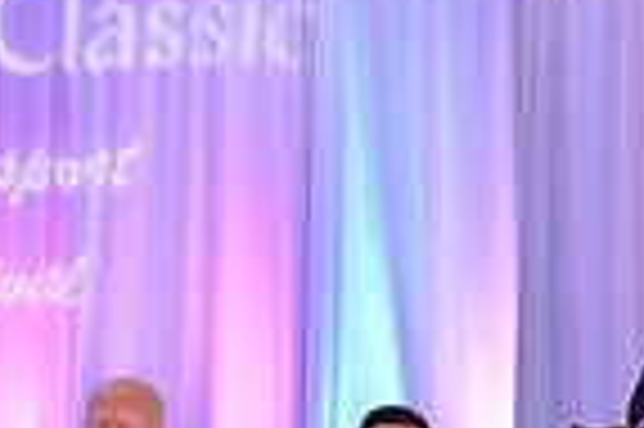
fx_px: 2895
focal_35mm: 162
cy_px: 728
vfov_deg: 8.2
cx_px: -54
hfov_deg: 12.5
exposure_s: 1/250
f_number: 4
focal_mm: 40
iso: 2000
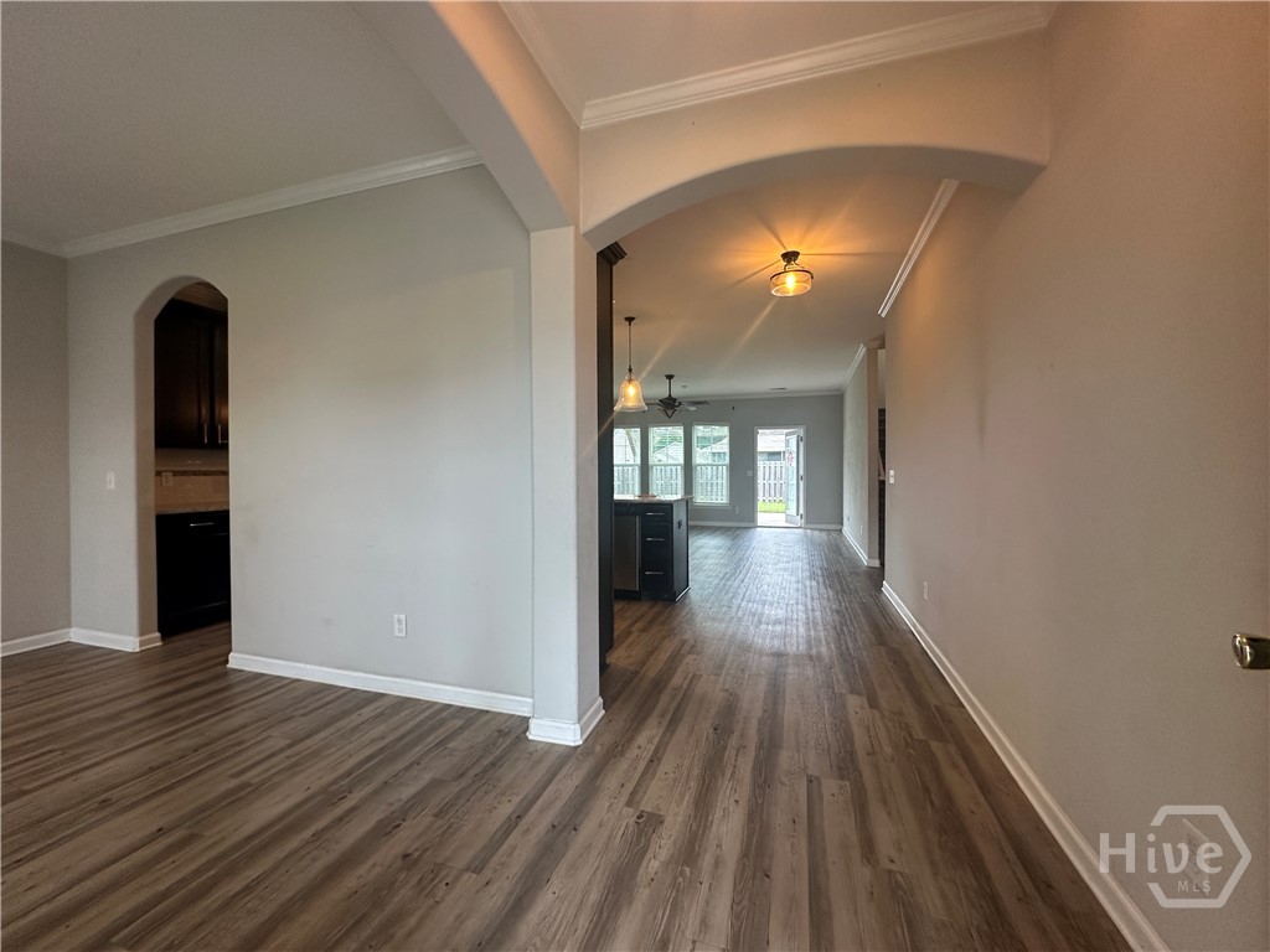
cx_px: 635
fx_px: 514
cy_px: 476
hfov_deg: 102.1
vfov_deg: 85.7
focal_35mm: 14
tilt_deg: +1.1
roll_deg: +0.4
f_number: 2.2
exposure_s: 1/60
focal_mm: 2.22
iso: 160
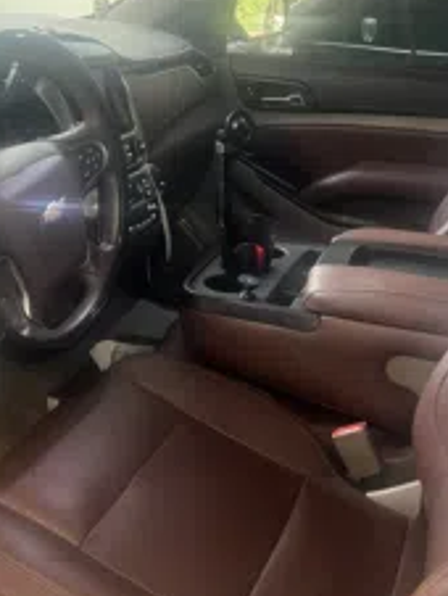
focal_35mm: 46
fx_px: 792
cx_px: 158
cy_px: 277
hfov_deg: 31.4
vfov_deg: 41.2
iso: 320
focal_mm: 5.7
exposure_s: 1/60
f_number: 1.5
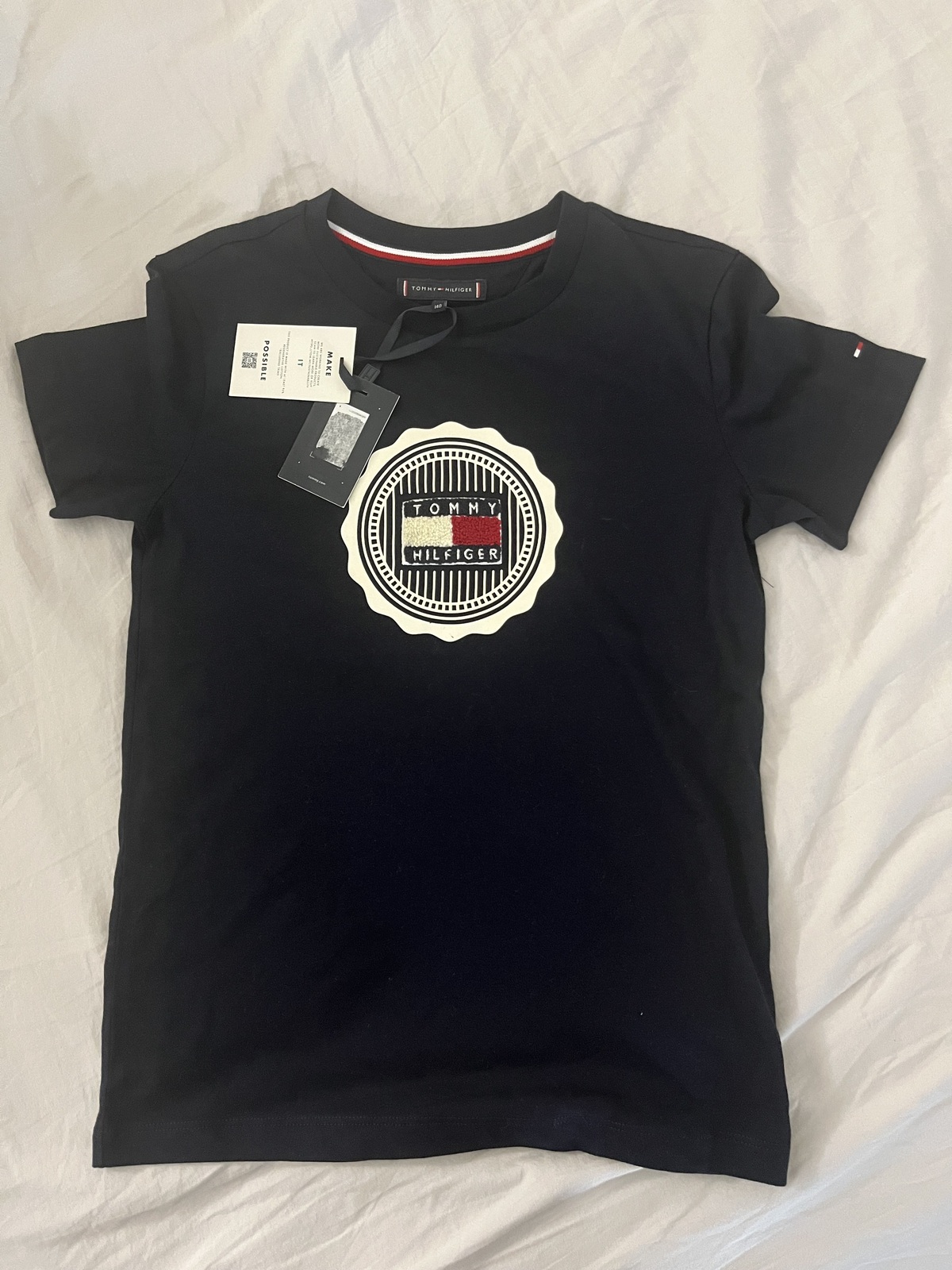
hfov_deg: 53.1
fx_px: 953
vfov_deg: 67.3
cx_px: 476
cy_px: 635
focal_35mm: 26
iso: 640
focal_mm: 5.1
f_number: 1.6
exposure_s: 1/33
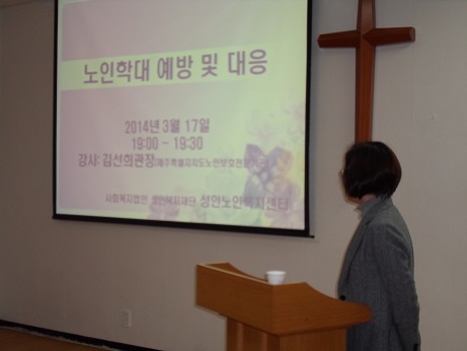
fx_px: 729
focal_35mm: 54
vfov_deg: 27.0
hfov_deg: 35.5
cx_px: 234
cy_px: 176
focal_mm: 9.7
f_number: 3.6
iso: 240
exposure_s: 1/45
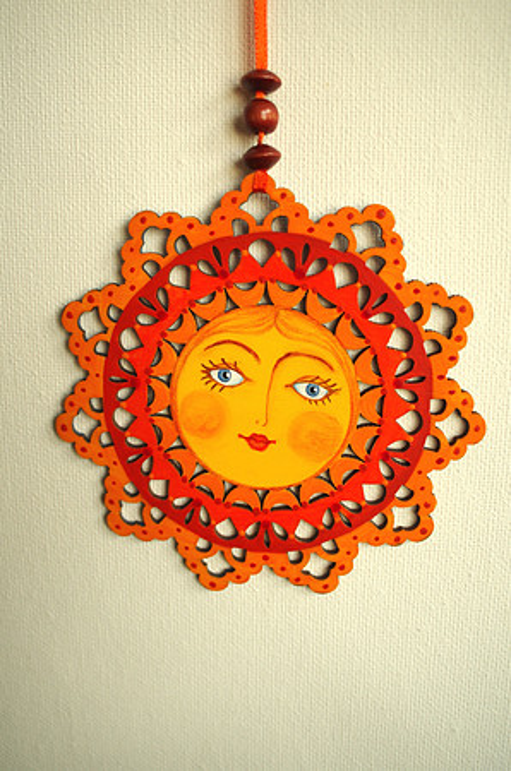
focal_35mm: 32
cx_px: 256
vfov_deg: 59.6
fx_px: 674
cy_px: 386
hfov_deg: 41.5
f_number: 3.2
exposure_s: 1/50
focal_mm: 21
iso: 100
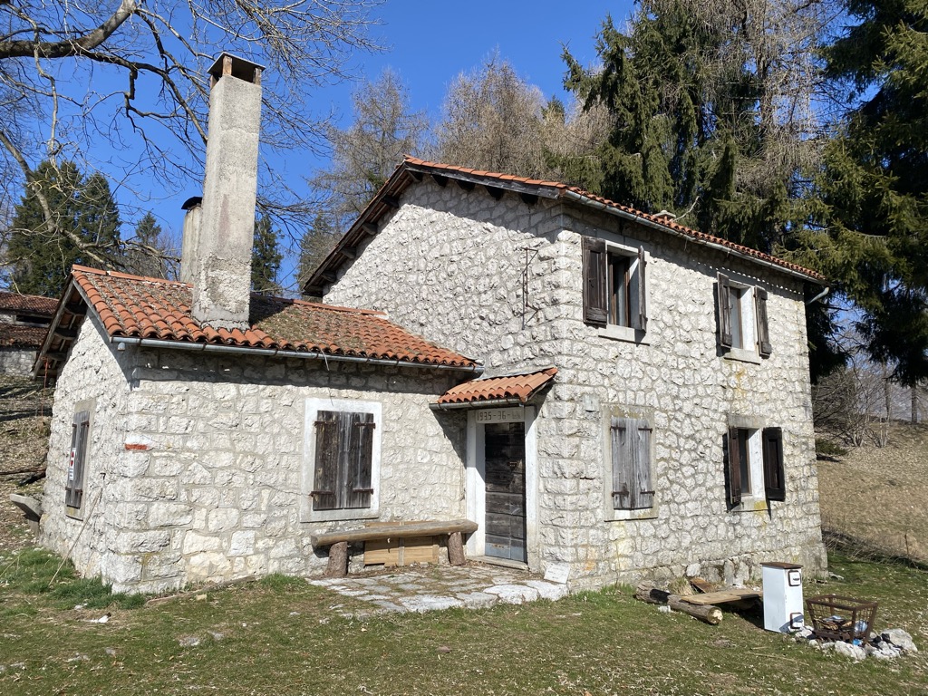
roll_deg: -0.7
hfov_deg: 67.3
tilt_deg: +9.0
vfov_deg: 53.1
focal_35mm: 26
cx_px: 464
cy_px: 348
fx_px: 697
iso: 32
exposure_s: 1/4444
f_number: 1.8
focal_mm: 4.25
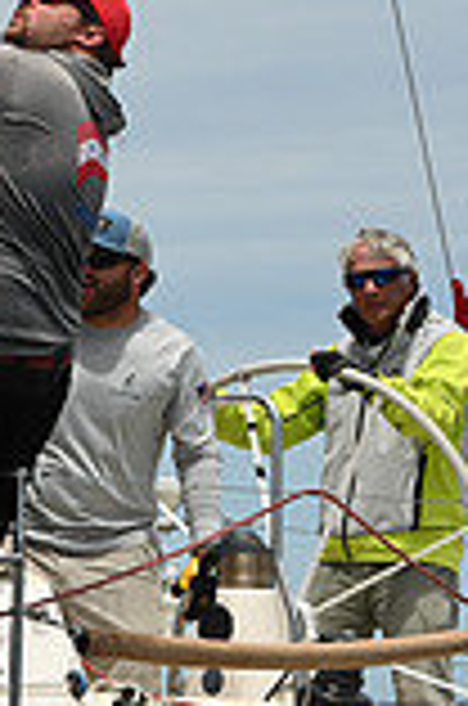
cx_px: -738
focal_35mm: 352
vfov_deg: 5.9
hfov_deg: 3.8
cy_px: 492
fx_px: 6894
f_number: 11
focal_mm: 95
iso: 320
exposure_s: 1/1000
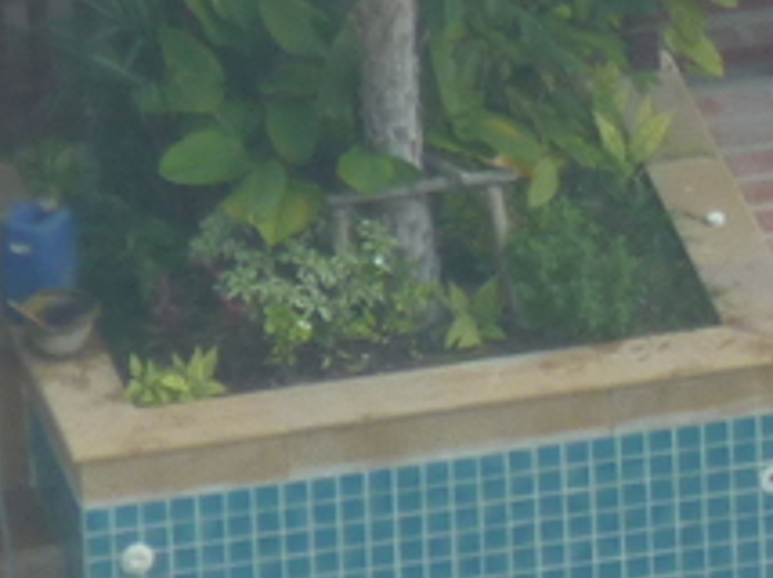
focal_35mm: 1684
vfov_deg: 0.9
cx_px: 1784
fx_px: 37563
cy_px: 618
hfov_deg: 1.2
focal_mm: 49.2
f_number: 4.9
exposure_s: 1/250
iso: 80
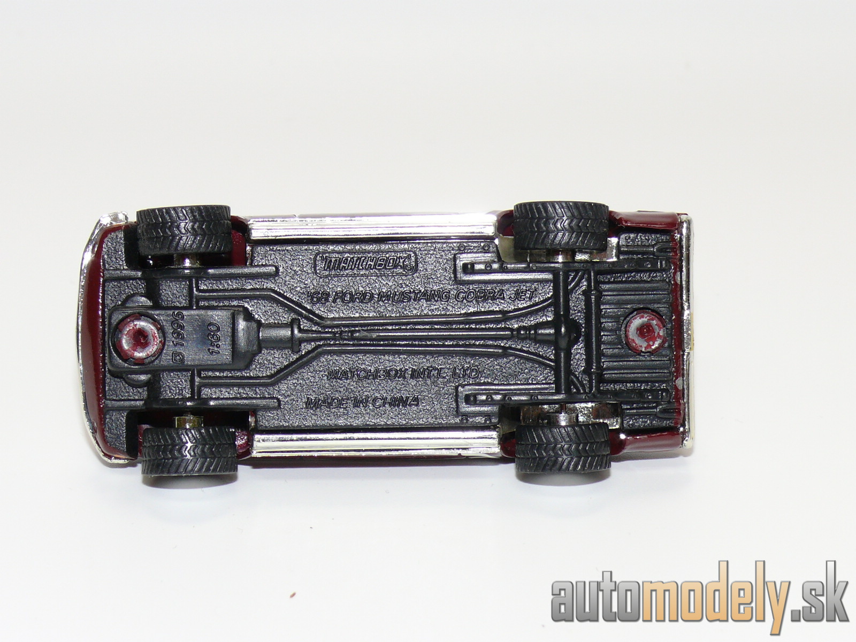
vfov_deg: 15.2
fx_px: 2399
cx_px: 428
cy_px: 321
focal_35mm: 97
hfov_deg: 20.2
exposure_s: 1/30
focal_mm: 13
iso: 100
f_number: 4
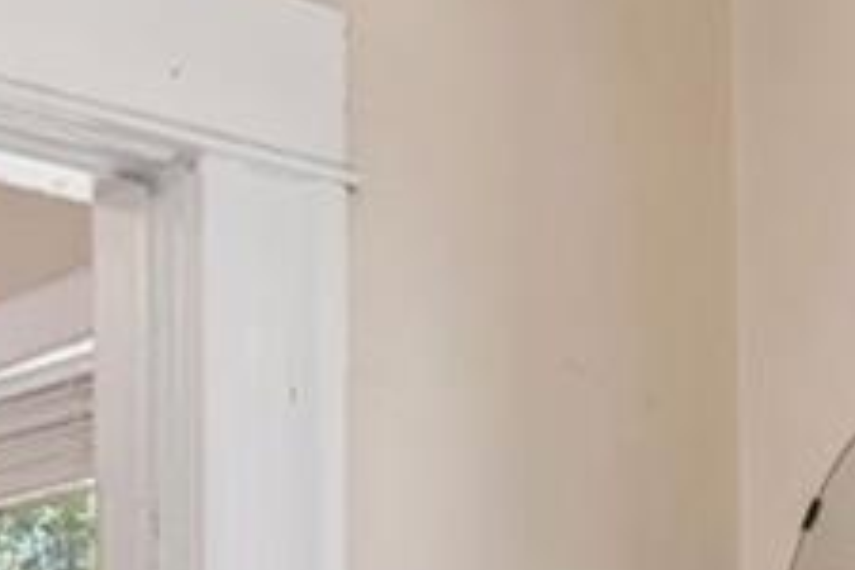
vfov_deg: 10.3
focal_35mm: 121
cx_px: 1345
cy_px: 1197
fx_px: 2874
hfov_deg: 15.4
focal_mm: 17
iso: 400
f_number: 9
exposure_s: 1/6
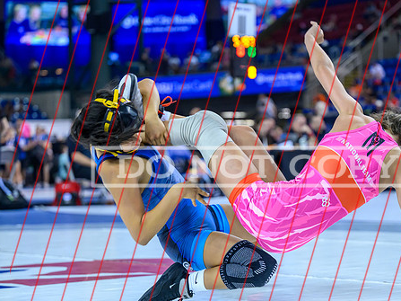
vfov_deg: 13.4
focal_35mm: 110
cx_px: 243
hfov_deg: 17.9
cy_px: 211
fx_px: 1274
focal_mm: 70
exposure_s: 1/800
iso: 2500
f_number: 2.8
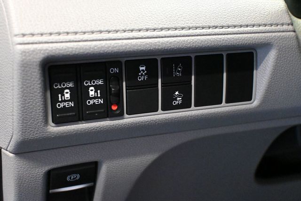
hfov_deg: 41.7
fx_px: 395
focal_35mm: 47
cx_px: 150
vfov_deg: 28.5
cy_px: 100
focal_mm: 31.5
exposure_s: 1/60
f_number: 5
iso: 12800
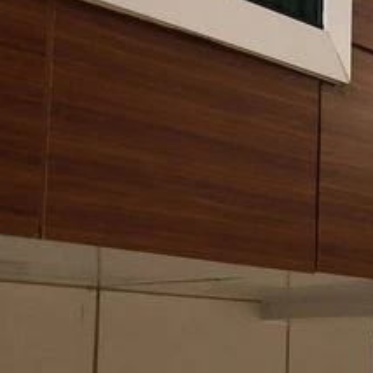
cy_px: 167
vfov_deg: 14.4
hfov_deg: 13.6
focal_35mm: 121
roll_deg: +0.4
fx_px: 1475
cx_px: 558
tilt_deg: +12.0
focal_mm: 4.15
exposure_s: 1/827
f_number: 2.2
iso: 25
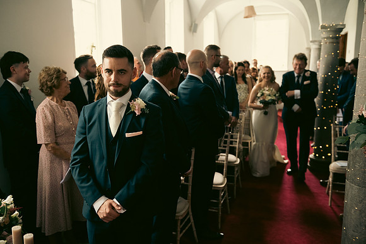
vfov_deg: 41.1
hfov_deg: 58.7
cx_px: 183
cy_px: 122
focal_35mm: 32
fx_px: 325
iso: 800
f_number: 3.5
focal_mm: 32
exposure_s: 1/160
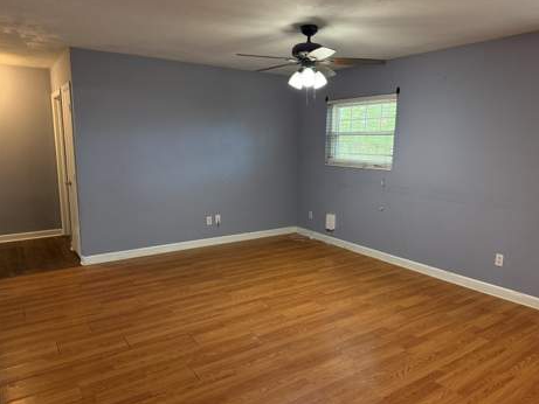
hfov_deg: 69.4
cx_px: 278
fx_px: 389
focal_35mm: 25
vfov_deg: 54.9
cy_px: 207
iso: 200
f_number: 1.78
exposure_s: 1/60
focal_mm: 6.76
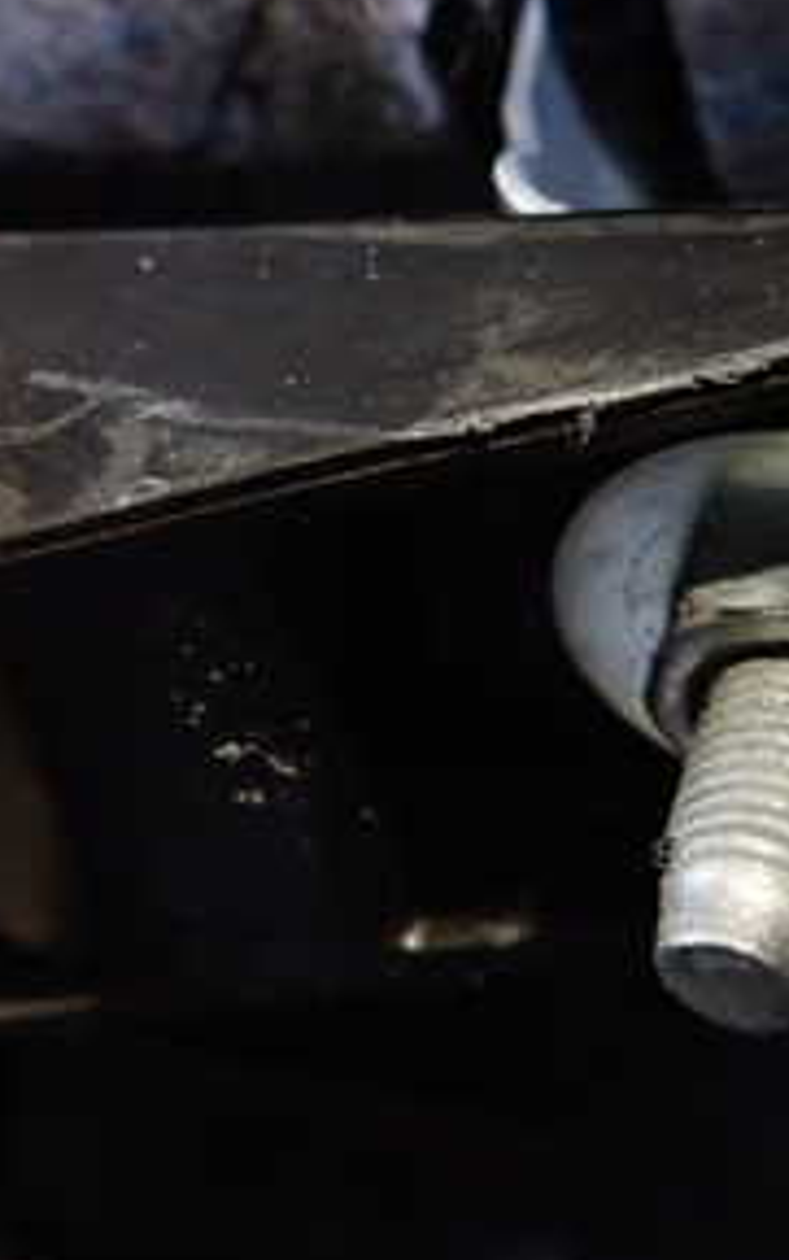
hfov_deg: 22.4
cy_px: 458
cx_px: -57
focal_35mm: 55
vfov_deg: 36.6
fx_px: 1889
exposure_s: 1/30
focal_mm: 4.5
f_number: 2
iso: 640
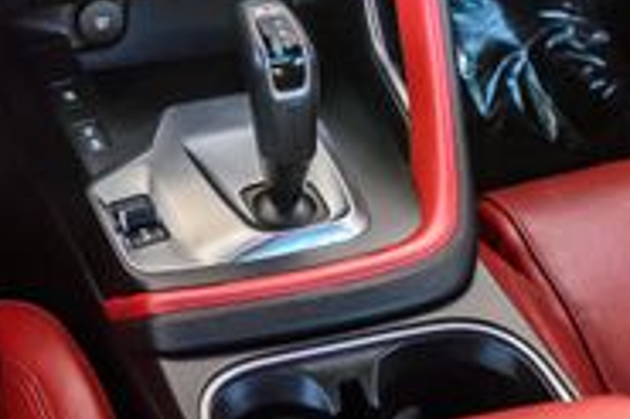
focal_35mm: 83
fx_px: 1451
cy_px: -303
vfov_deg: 14.7
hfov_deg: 24.0
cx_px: 99
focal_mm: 24
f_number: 4
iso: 400
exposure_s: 1/60
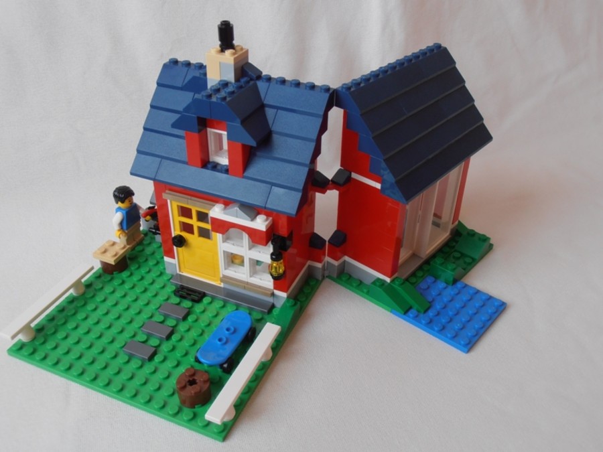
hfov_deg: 50.1
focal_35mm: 37
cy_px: 226
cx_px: 302
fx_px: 645
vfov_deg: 38.7
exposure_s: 1/40
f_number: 3.9
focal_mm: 6.61
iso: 80
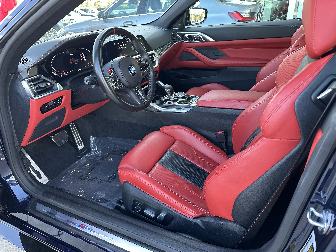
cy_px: 126
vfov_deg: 56.8
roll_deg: +3.6
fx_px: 233
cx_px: 168
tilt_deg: -24.8
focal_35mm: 24
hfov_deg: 71.6
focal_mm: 6.86
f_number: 1.78
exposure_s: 1/121
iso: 125
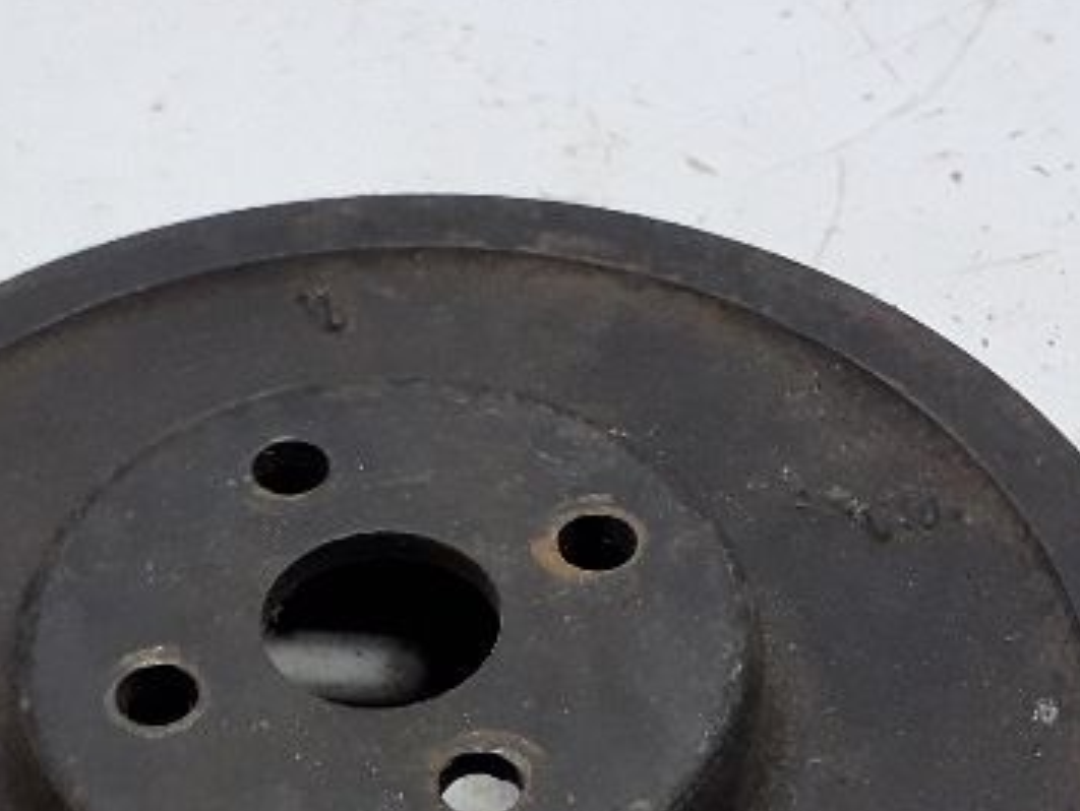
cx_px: 333
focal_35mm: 78
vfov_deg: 18.5
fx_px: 2435
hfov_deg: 24.8
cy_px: 762
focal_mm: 3.6
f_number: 1.9
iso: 160
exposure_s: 1/25
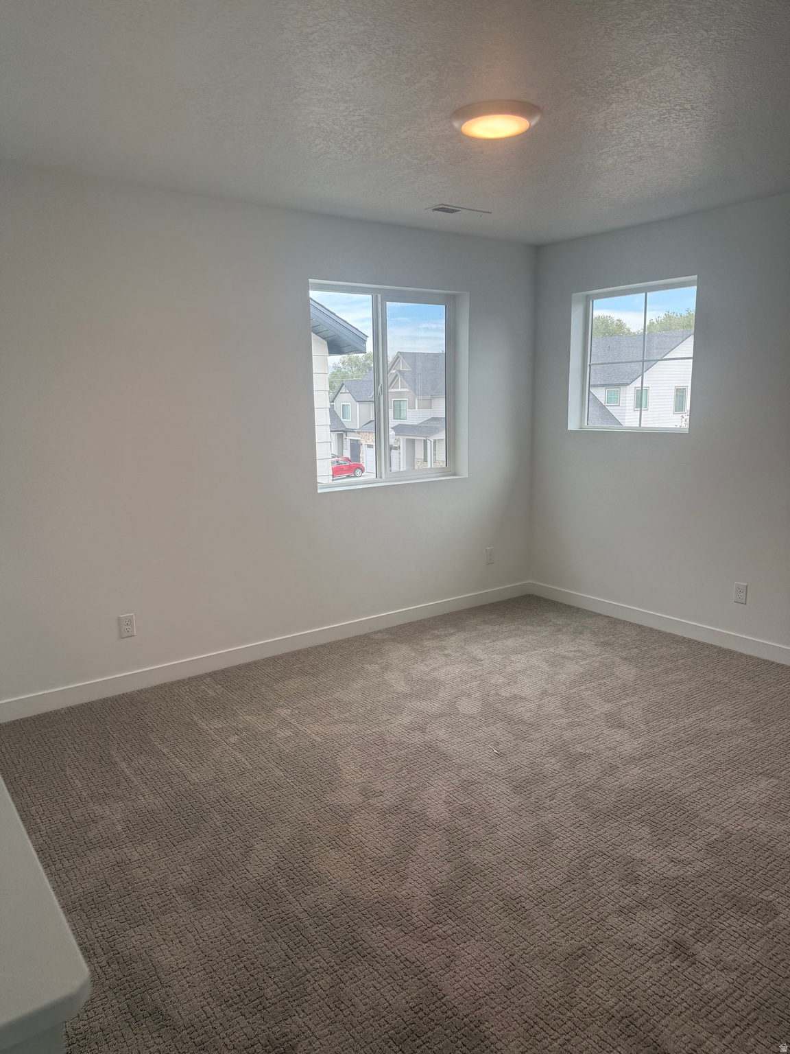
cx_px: 395
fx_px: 730
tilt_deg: -9.8
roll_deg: +1.2
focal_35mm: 24
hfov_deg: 56.8
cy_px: 527
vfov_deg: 71.6
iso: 100
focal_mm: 6.76
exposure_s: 1/348
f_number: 1.78
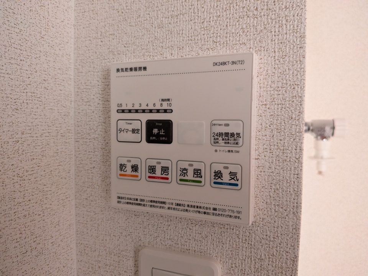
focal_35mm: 24
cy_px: 138
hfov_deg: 71.6
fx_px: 255
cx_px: 184
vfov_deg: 56.8
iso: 1173
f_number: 1.7
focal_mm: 4.53
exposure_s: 1/16.7
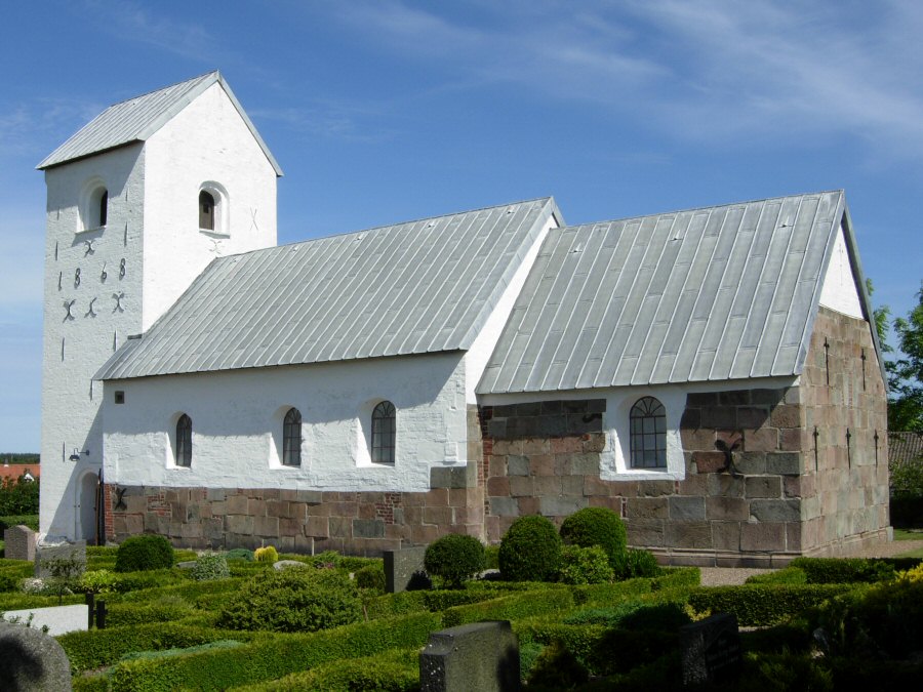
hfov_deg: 51.4
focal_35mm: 36
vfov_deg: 39.7
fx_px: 960
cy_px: 346
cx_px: 462
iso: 50
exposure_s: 1/395
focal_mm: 7.5
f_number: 6.8
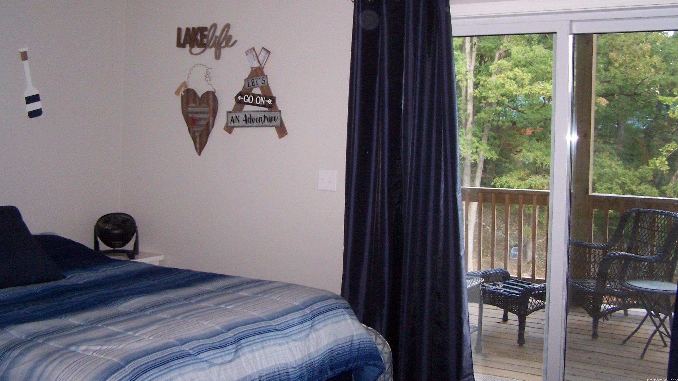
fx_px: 755
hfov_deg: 48.4
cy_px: 128
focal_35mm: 42
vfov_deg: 28.2
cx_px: 336
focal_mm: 6.3
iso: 140
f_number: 2.8
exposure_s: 1/60
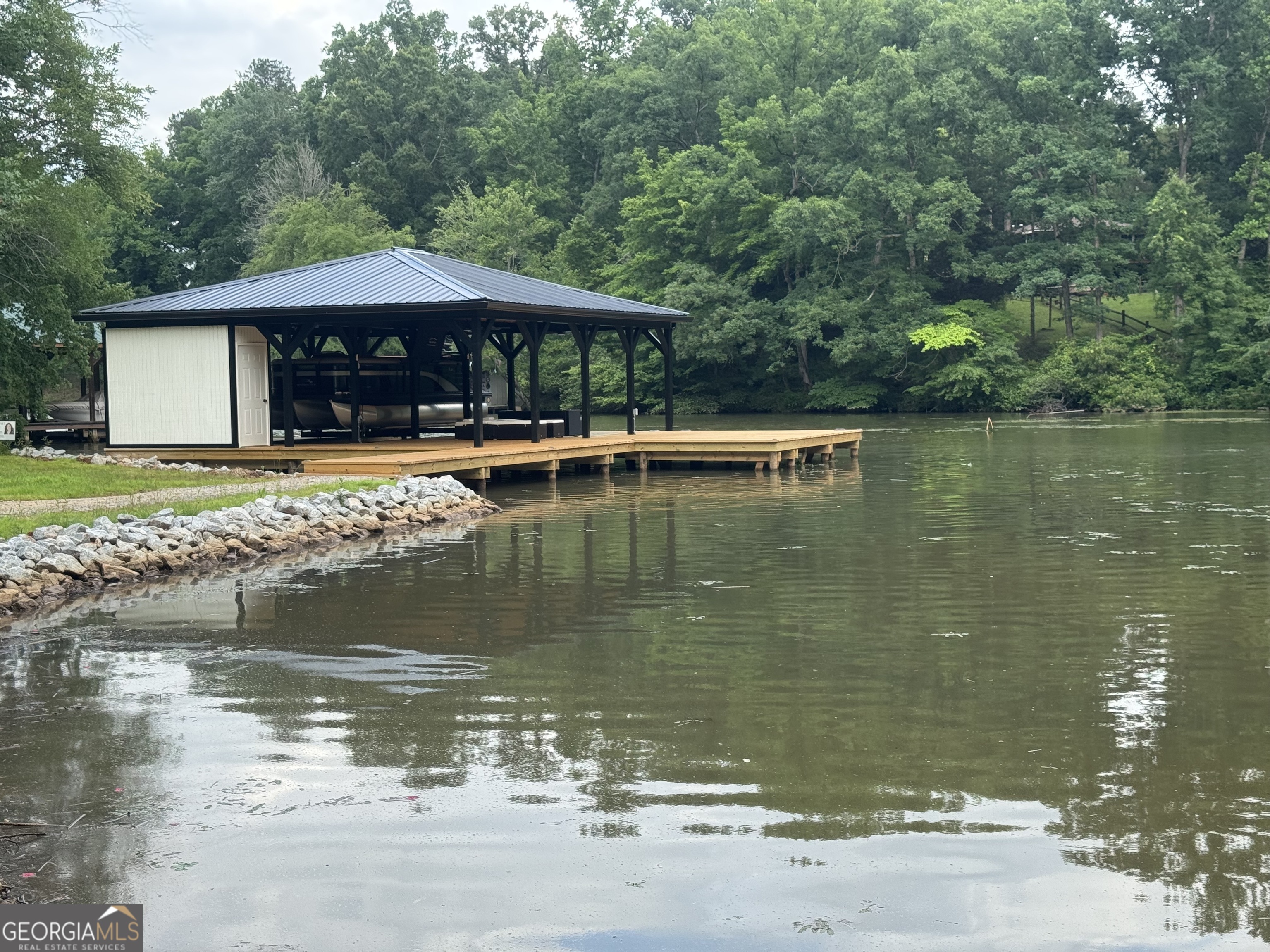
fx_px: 1761
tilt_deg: -4.0
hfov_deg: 39.7
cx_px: 635
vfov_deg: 30.3
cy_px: 476
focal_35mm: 48
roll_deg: +0.5
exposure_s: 1/1059
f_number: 1.78
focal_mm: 6.76
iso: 64
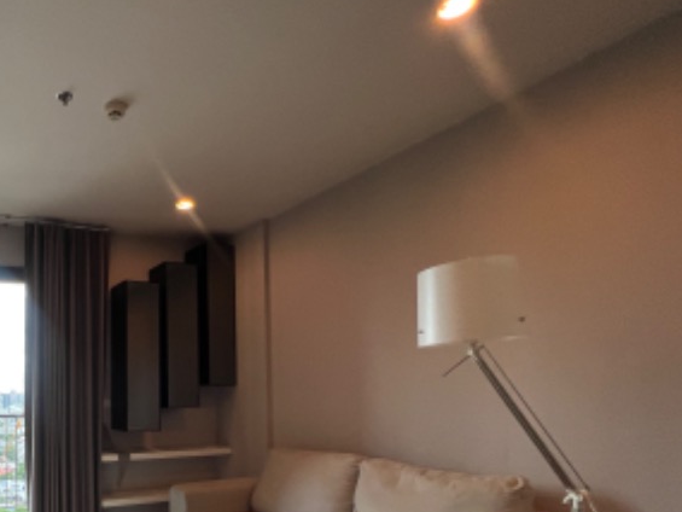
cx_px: 97
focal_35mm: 23
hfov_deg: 64.3
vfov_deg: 56.0
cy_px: 384
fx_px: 453
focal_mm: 1.57
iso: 64
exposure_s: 1/100
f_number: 1.8
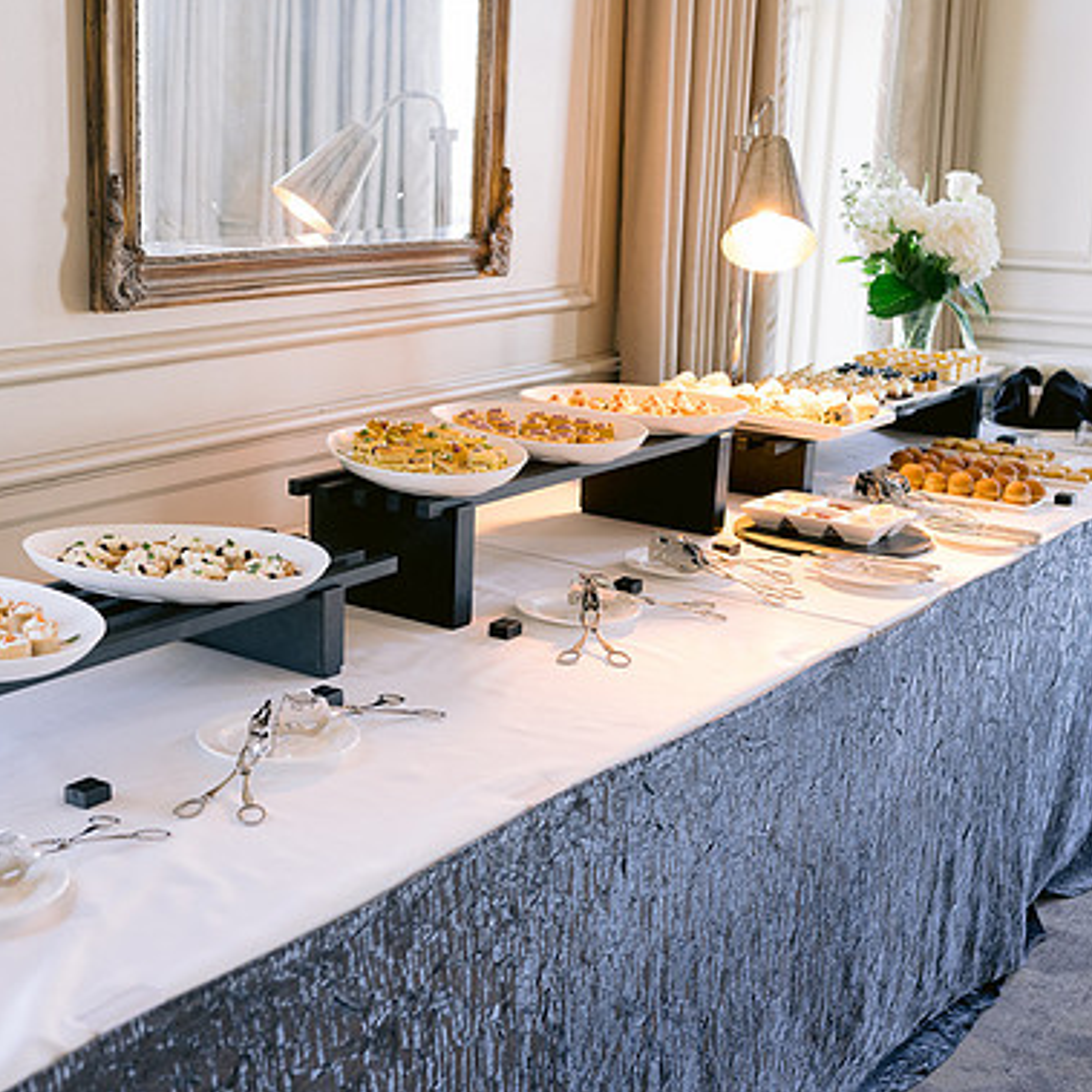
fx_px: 1820
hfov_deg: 33.2
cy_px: 611
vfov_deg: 33.4
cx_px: 405
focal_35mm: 51
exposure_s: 1/160
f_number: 4
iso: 800
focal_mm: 35
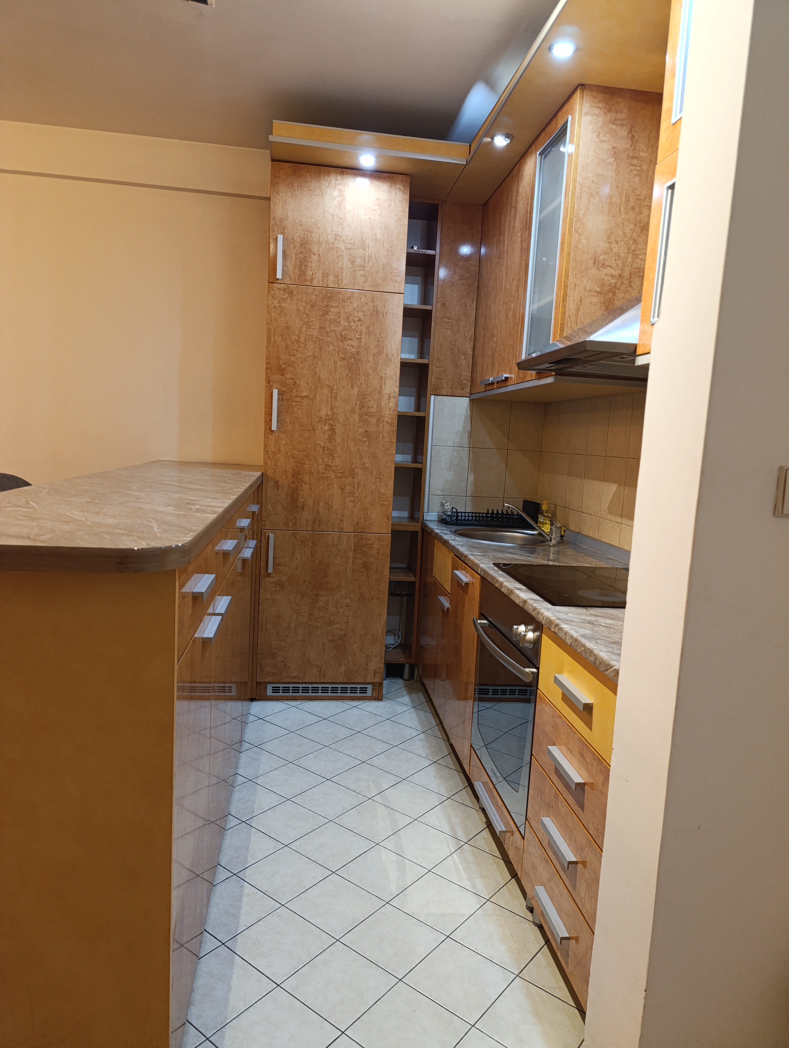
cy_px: 524
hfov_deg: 59.0
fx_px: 697
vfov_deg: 73.8
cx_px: 394
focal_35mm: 23
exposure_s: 1/100
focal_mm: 6.14
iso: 1000
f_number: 1.6
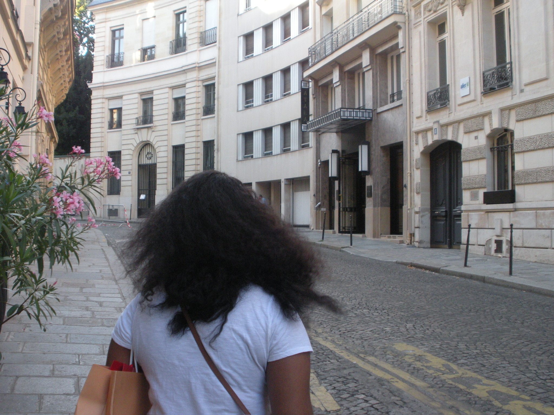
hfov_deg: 42.9
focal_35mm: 44
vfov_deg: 32.9
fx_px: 704
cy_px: 208
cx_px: 277
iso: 264
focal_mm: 7.7
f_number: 4
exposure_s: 1/127
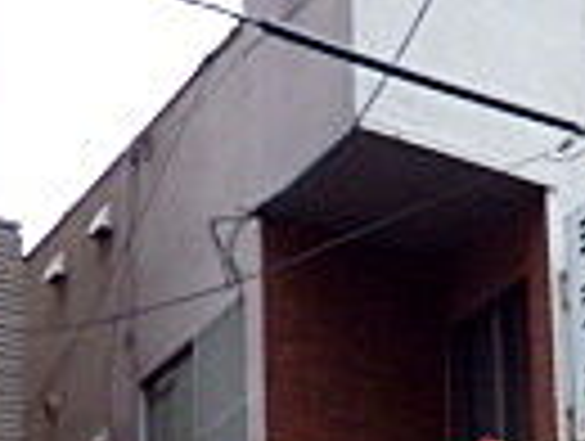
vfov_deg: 12.6
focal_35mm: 108
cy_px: 788
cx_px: 1084
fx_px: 1829
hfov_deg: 15.4
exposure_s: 1/800
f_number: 3.1
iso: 100
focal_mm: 4
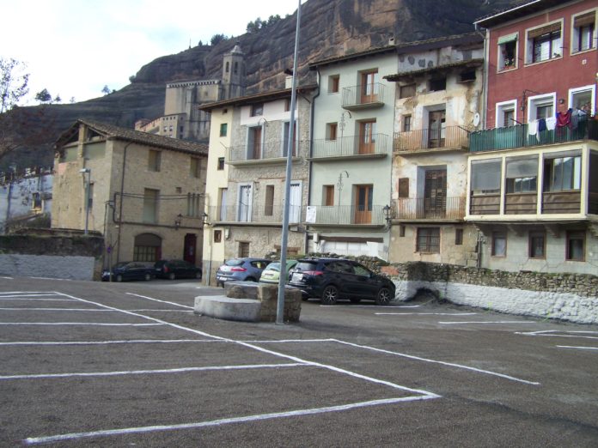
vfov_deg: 37.7
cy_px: 224
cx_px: 299
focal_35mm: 38
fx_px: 656
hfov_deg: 49.0
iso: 64
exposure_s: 1/320
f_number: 2.8
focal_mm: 6.3
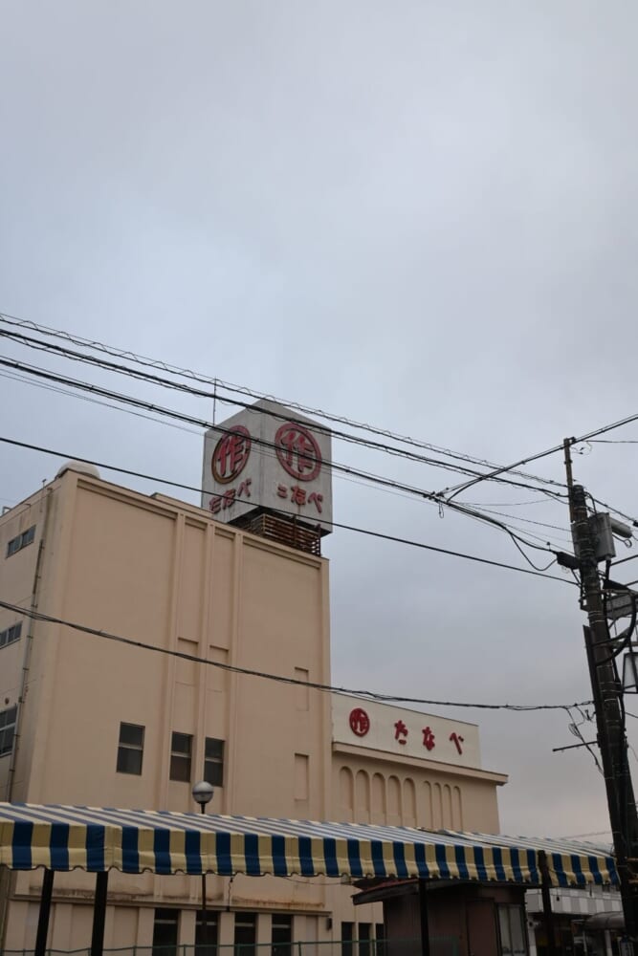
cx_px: 319
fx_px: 957
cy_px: 478
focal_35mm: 36
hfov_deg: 36.9
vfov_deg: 53.1
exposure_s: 1/160
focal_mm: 24
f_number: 6.3
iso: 320
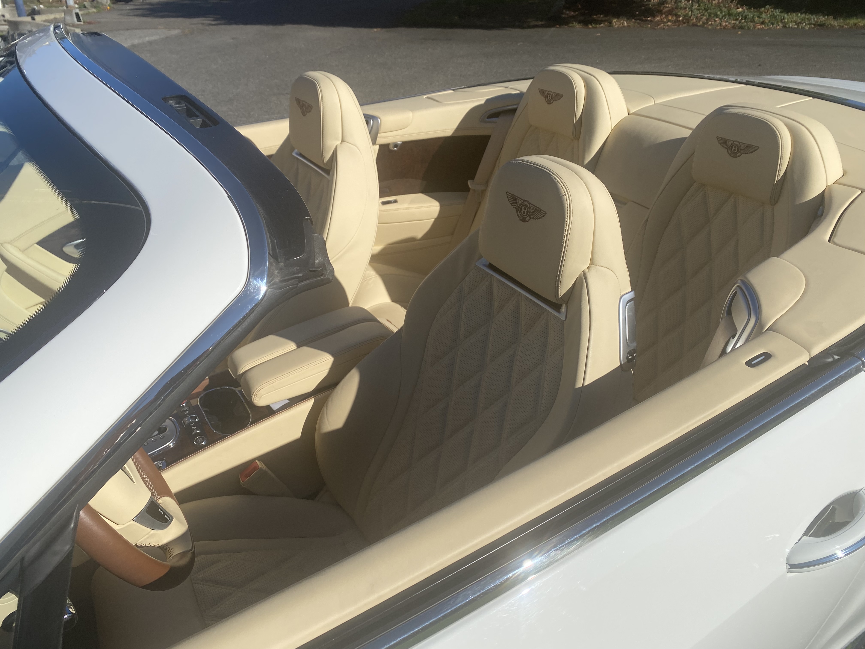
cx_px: 432
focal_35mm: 26
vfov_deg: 53.1
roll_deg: -0.5
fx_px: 650
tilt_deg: -27.2
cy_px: 324
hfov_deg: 67.3
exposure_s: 1/5495
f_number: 1.8
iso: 32
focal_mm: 4.25
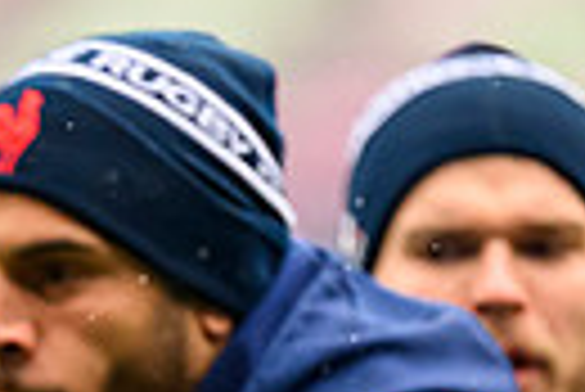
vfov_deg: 0.8
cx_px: -450
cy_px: 750
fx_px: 29038
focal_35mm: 1785
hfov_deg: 1.2
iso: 3200
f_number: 2.8
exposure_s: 1/2000
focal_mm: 400
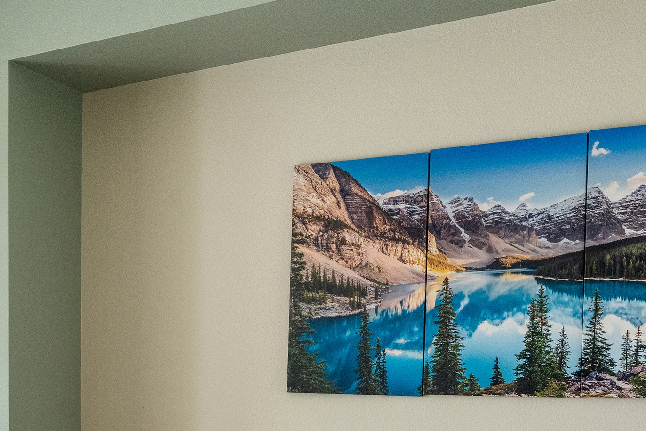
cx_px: -317
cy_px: 438
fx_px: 1059
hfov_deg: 25.6
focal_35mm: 59
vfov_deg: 22.1
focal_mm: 18
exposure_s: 1/30
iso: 400
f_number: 9
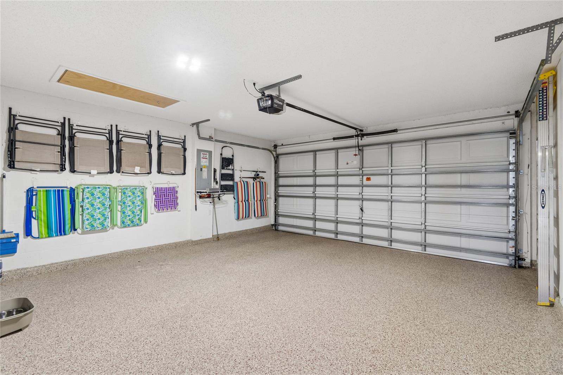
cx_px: 282
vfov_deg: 77.3
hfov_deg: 100.4
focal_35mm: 15
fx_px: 235
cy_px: 188
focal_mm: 10
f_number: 7.1
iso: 100
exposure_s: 1/4
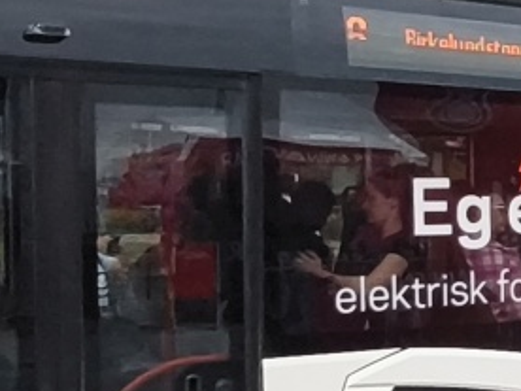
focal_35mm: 94
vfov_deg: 15.7
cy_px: 215
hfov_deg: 17.8
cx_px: 866
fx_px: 1415
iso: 50
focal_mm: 1.67
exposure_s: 1/2007
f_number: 2.2
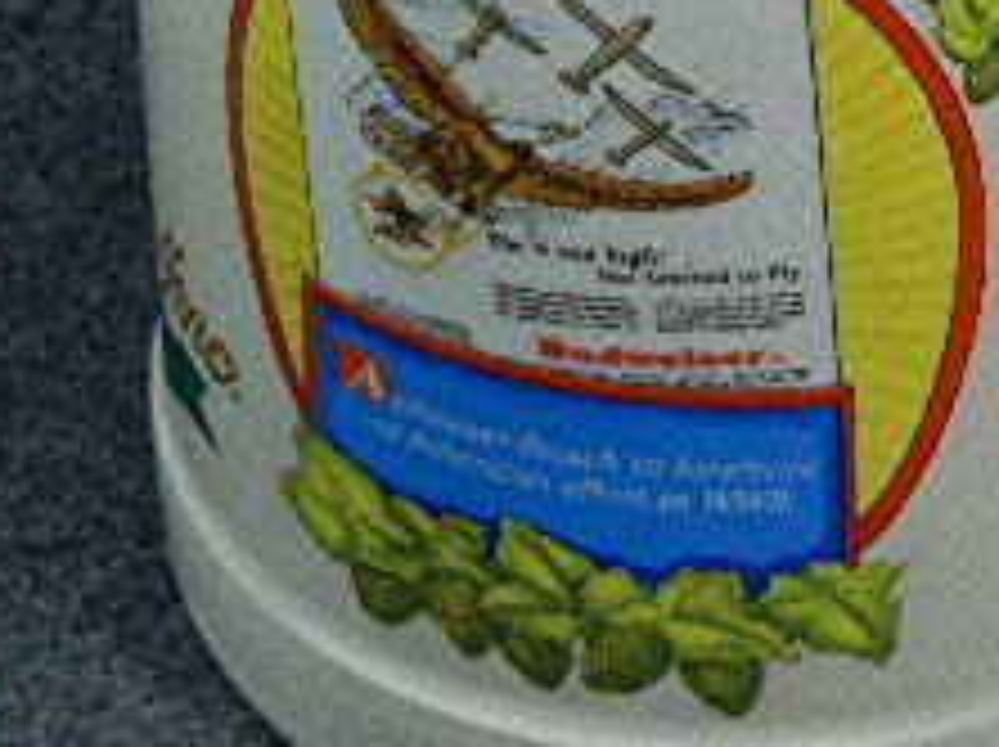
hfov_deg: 8.9
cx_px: 873
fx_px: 6400
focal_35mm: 222
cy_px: -81
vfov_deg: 6.6
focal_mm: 13.9
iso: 328
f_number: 4.3
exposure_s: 1/30
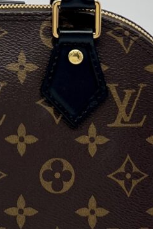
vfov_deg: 26.0
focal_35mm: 77
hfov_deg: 17.2
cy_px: 56
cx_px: -13
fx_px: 491
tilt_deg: -12.4
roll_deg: +0.5
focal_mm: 5.7
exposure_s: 1/166
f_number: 1.5
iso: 40
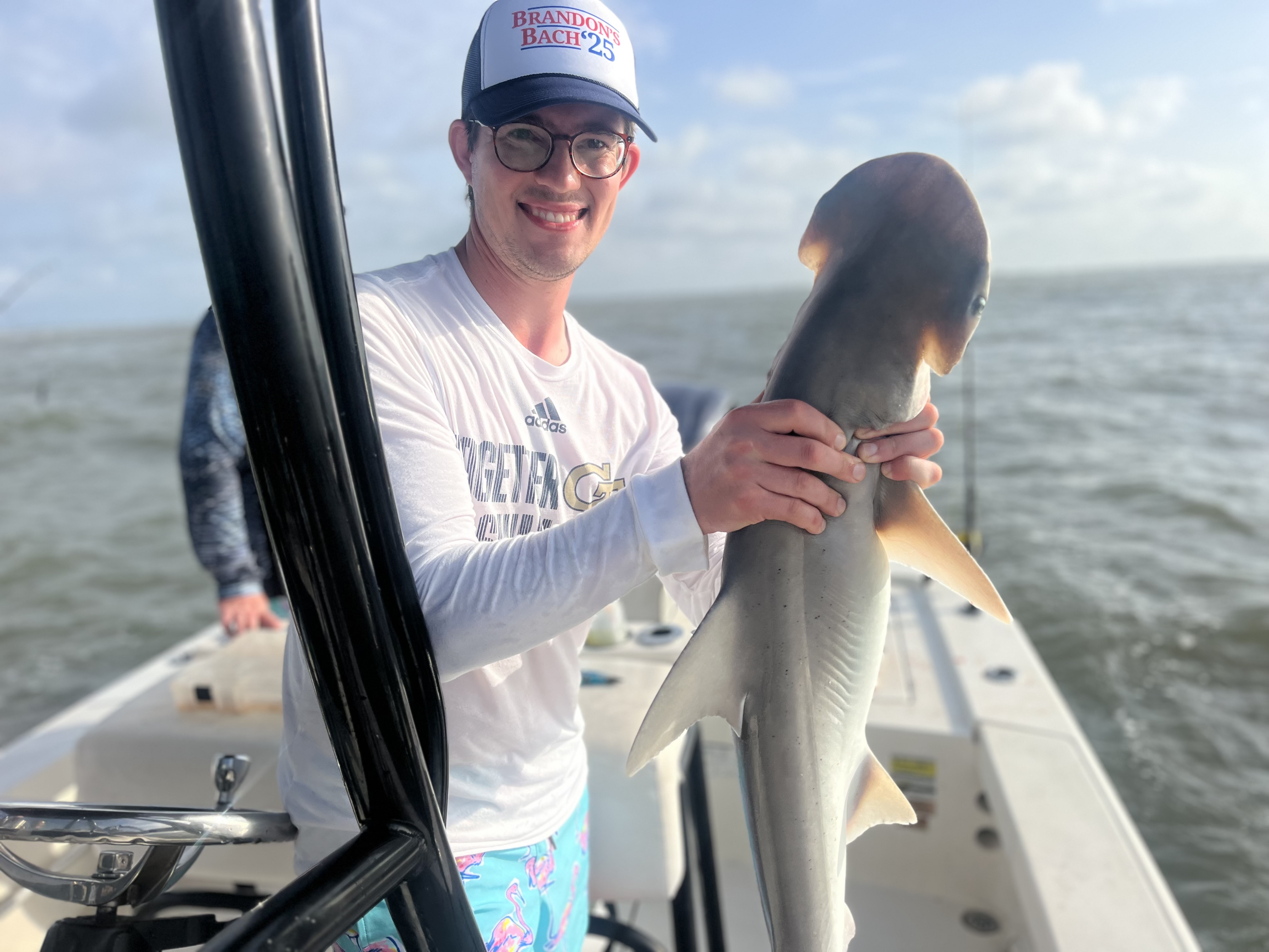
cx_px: 634
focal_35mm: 26
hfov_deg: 67.3
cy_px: 476
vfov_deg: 53.1
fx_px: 953
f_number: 1.6
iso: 50
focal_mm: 5.1
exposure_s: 1/3623
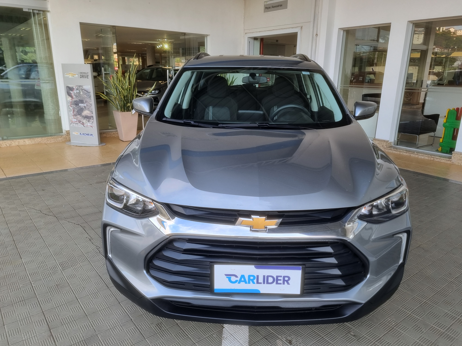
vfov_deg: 53.1
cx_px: 231
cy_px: 173
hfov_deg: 67.3
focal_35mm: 26
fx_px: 347
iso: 50
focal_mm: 5.4
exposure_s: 1/207
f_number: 1.8
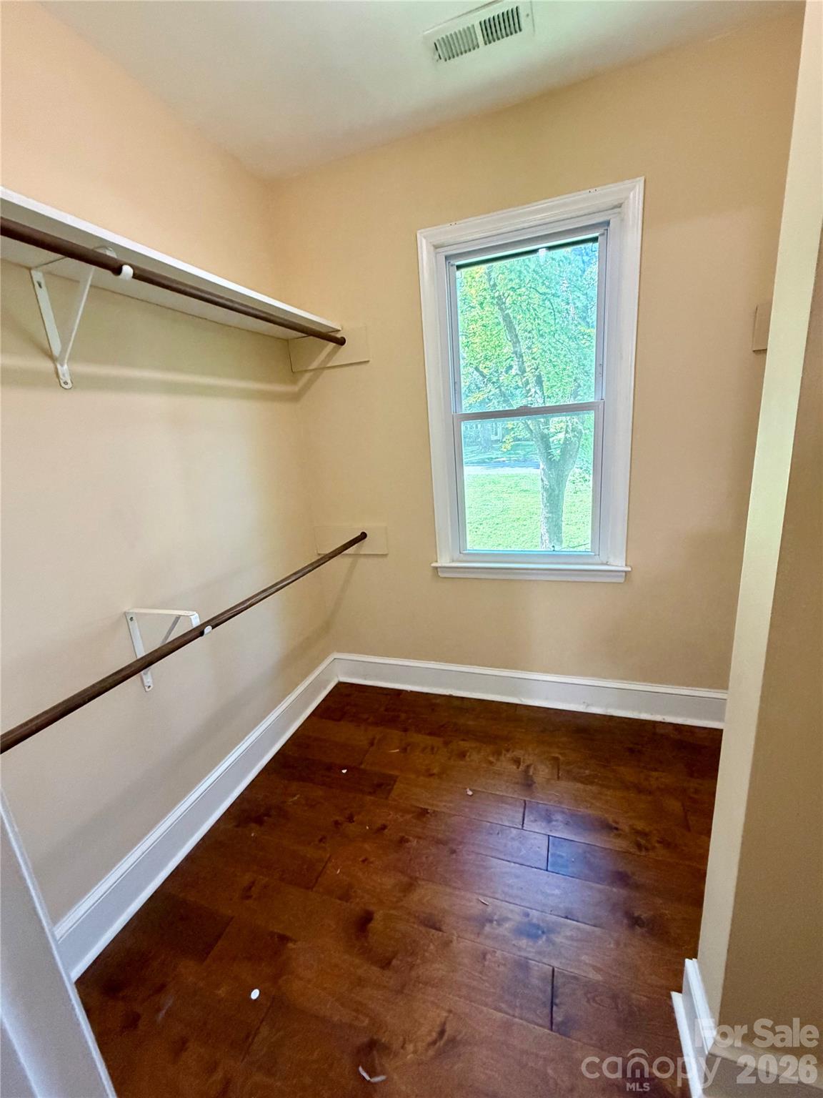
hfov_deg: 85.7
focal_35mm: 14
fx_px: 444
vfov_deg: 102.1
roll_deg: +4.6
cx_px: 412
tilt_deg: -11.6
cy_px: 549
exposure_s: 1/60
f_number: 2.2
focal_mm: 2.22
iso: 400
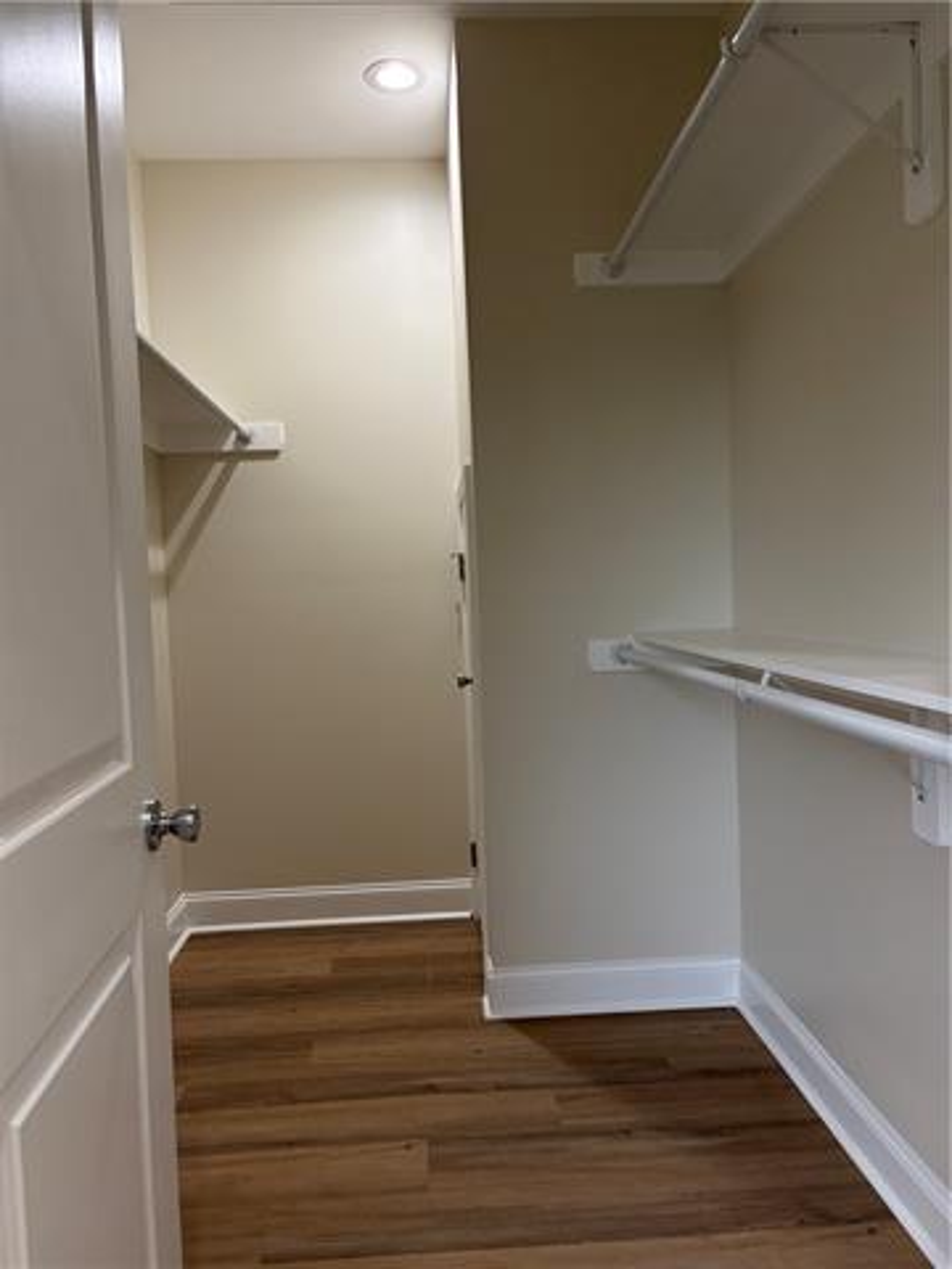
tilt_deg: -2.3
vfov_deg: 67.3
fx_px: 953
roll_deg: +2.5
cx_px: 476
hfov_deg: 53.1
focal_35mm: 26
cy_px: 634
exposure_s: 1/60
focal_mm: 5.96
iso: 80
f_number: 1.6
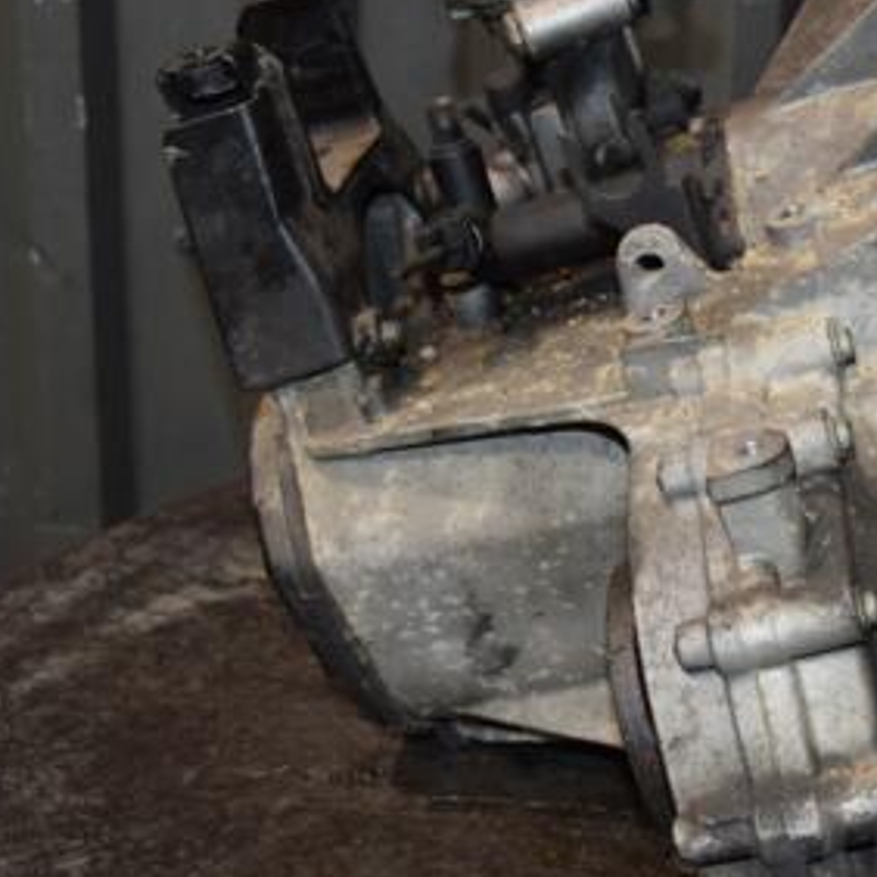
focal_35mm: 76
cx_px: 694
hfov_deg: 22.5
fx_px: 2178
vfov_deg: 22.8
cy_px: 442
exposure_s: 1/60
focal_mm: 28
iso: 800
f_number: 5
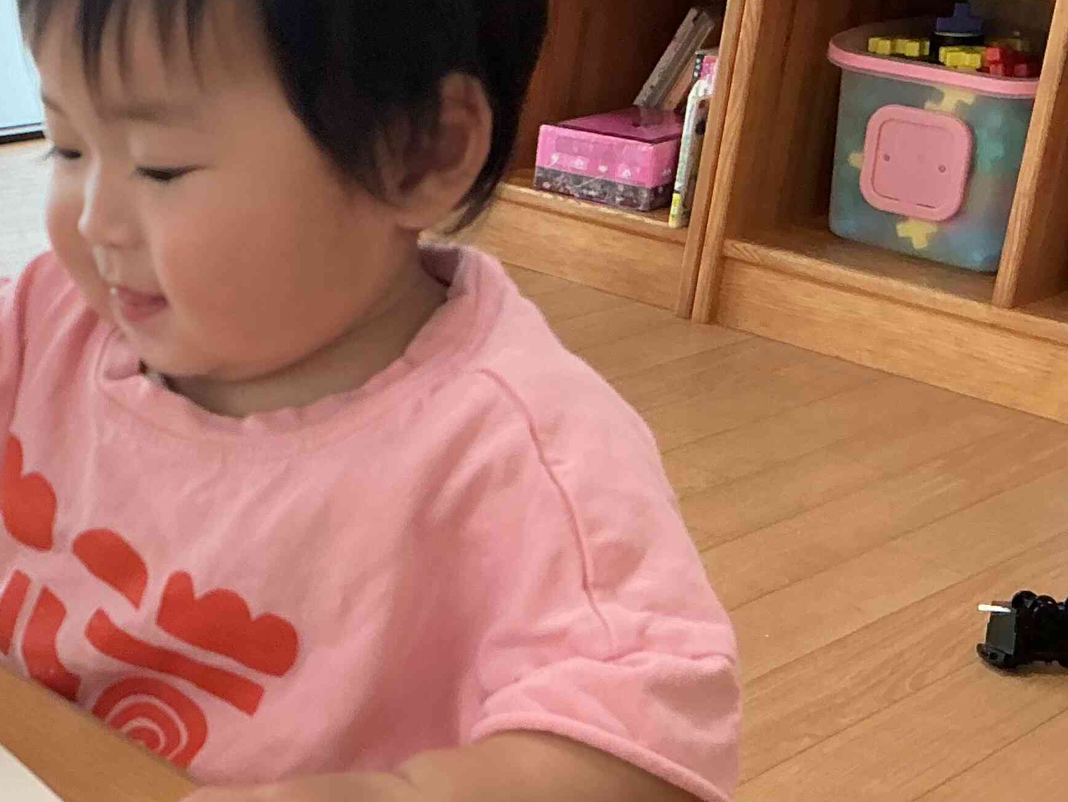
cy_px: 448
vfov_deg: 21.9
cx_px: 1
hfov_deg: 27.3
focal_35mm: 67
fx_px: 2067
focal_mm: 3
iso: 32
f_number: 1.8
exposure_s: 1/120
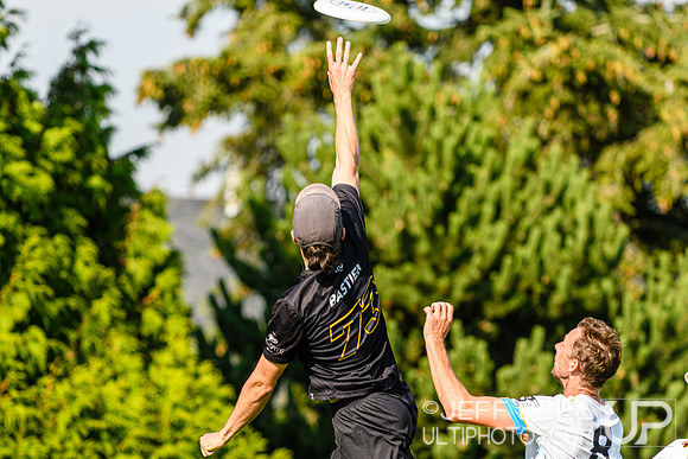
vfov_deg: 4.3
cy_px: 271
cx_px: 282
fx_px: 6097
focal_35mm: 319
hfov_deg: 6.5
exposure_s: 1/1250
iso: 100
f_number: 3.2
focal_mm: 180
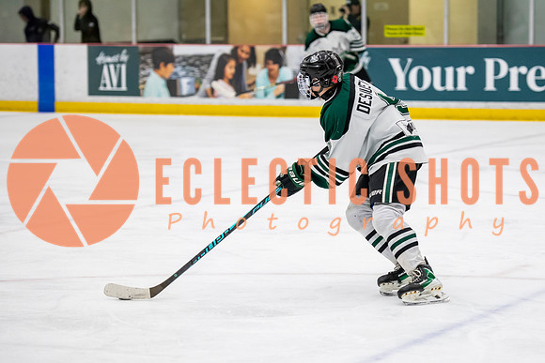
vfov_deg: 10.0
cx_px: 345
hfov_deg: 15.0
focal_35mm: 137
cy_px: 223
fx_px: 2069
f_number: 3.2
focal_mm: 105
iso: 2000
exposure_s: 1/640
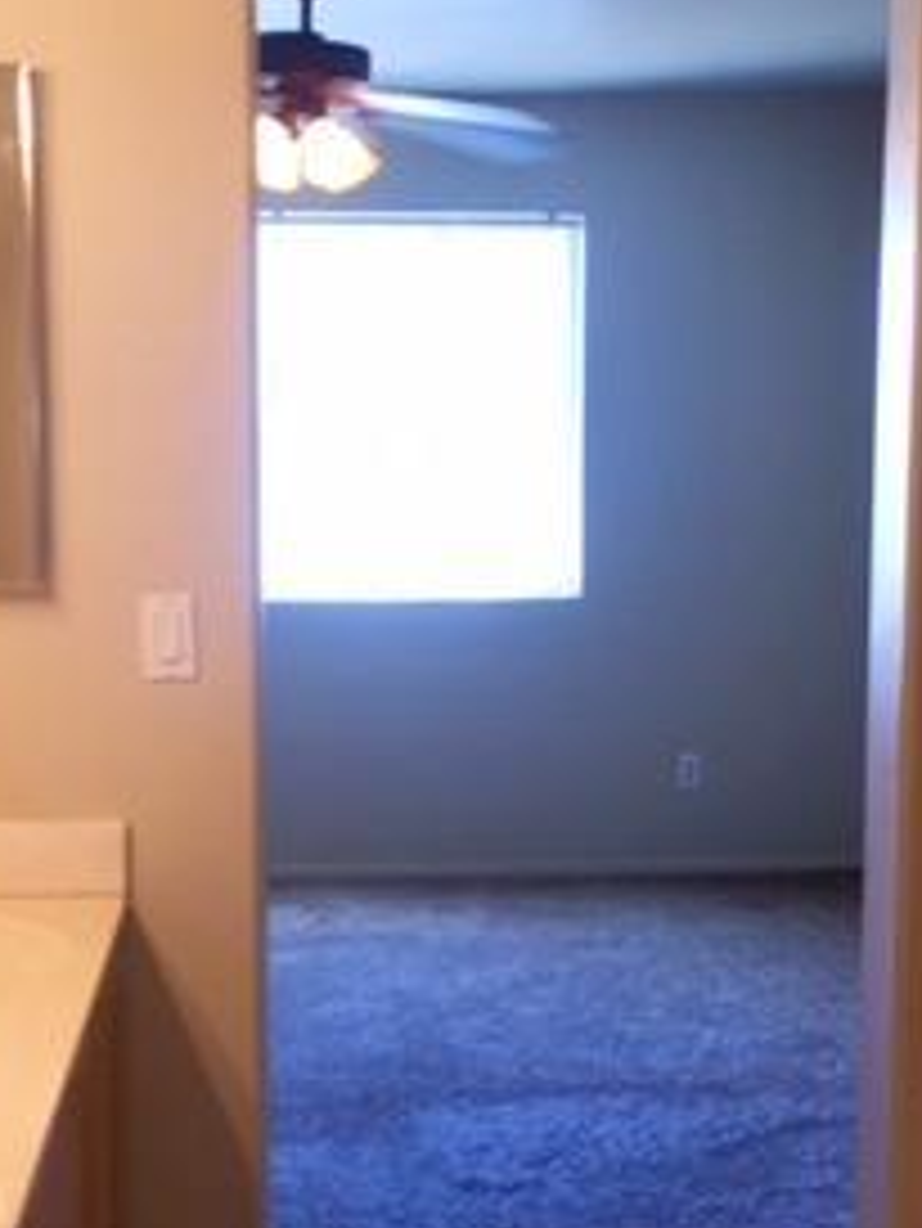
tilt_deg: -8.9
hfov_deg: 21.6
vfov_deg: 28.5
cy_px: 756
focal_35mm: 68
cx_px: 513
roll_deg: -0.8
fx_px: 2413
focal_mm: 4.15
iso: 40
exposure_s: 1/30
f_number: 2.2
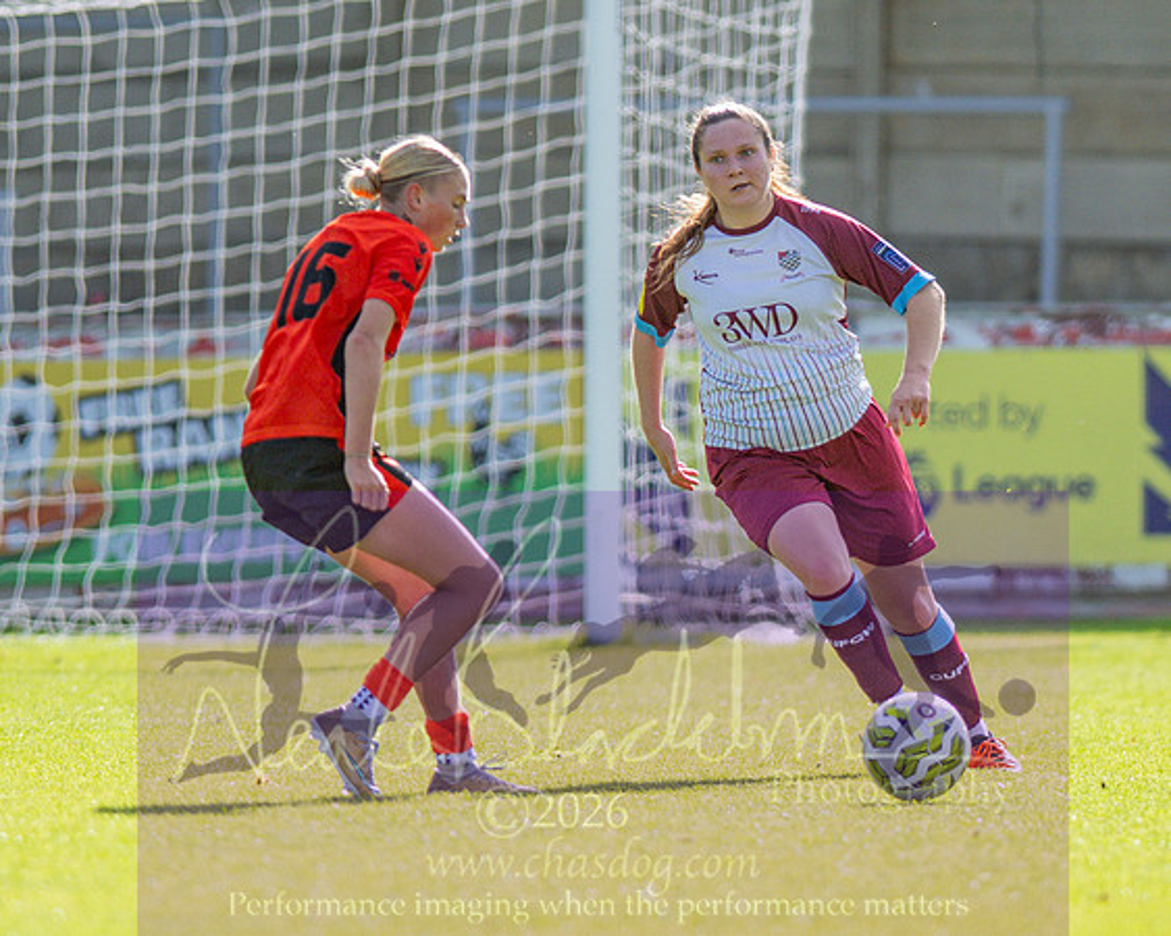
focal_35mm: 775
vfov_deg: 2.0
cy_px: 599
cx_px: 743
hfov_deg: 2.5
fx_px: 26843
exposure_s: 1/3200
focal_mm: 300
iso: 200
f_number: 2.8
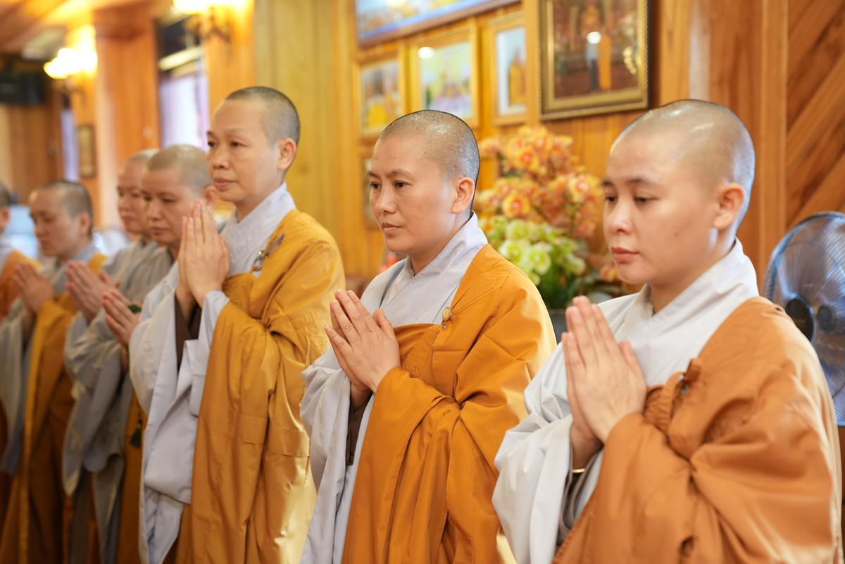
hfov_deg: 36.9
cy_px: 282
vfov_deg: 25.1
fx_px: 1267
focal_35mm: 54
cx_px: 422
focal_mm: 54
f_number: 2.8
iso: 1600
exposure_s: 1/60
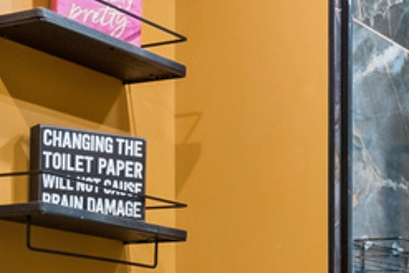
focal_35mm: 105
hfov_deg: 19.4
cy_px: 432
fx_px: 1194
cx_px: 242
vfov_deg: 12.3
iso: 400
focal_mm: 16
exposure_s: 1/8
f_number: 8
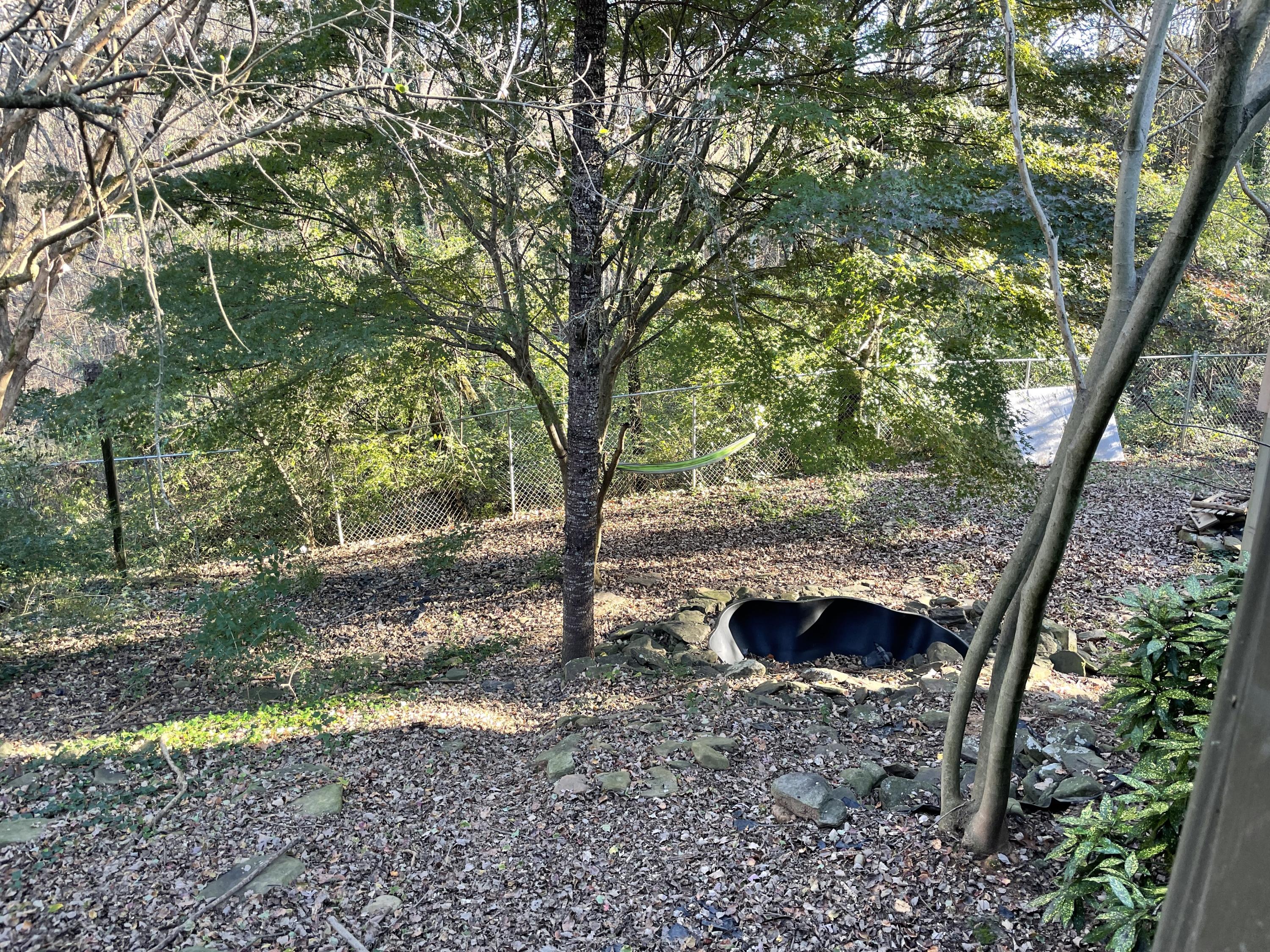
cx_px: 635
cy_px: 476
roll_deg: +0.2
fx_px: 954
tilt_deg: -17.8
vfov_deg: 53.1
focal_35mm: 26
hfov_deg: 67.3
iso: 64
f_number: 1.6
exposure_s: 1/121
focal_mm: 4.2
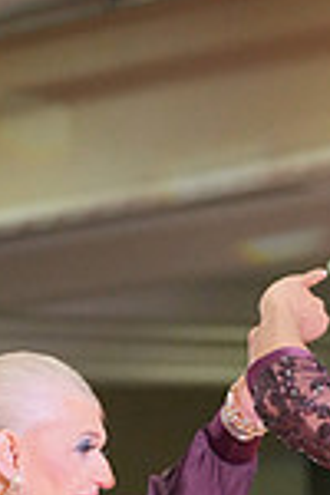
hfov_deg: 3.5
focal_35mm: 394
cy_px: 937
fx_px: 5417
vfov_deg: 5.1
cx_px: 305
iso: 4000
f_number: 4
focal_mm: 102
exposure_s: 1/400
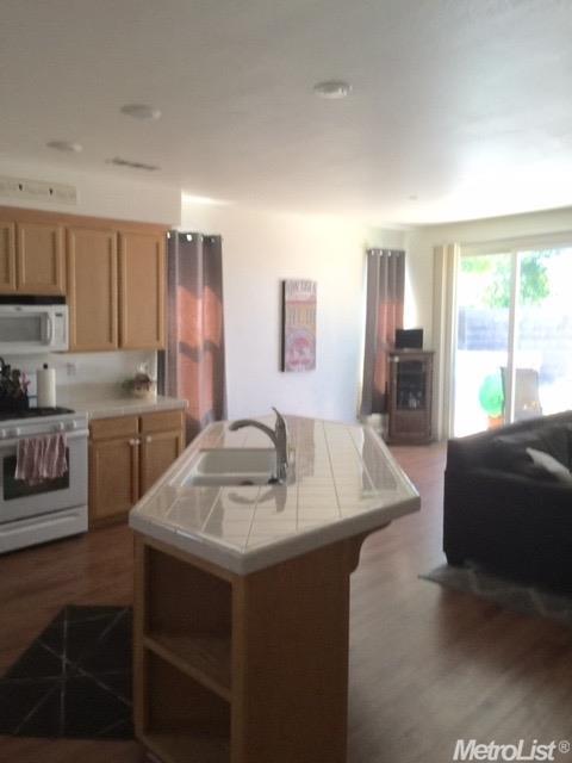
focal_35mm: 29
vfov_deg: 61.7
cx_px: 286
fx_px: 639
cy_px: 382
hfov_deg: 48.2
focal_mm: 4.15
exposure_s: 1/40
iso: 32
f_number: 2.2
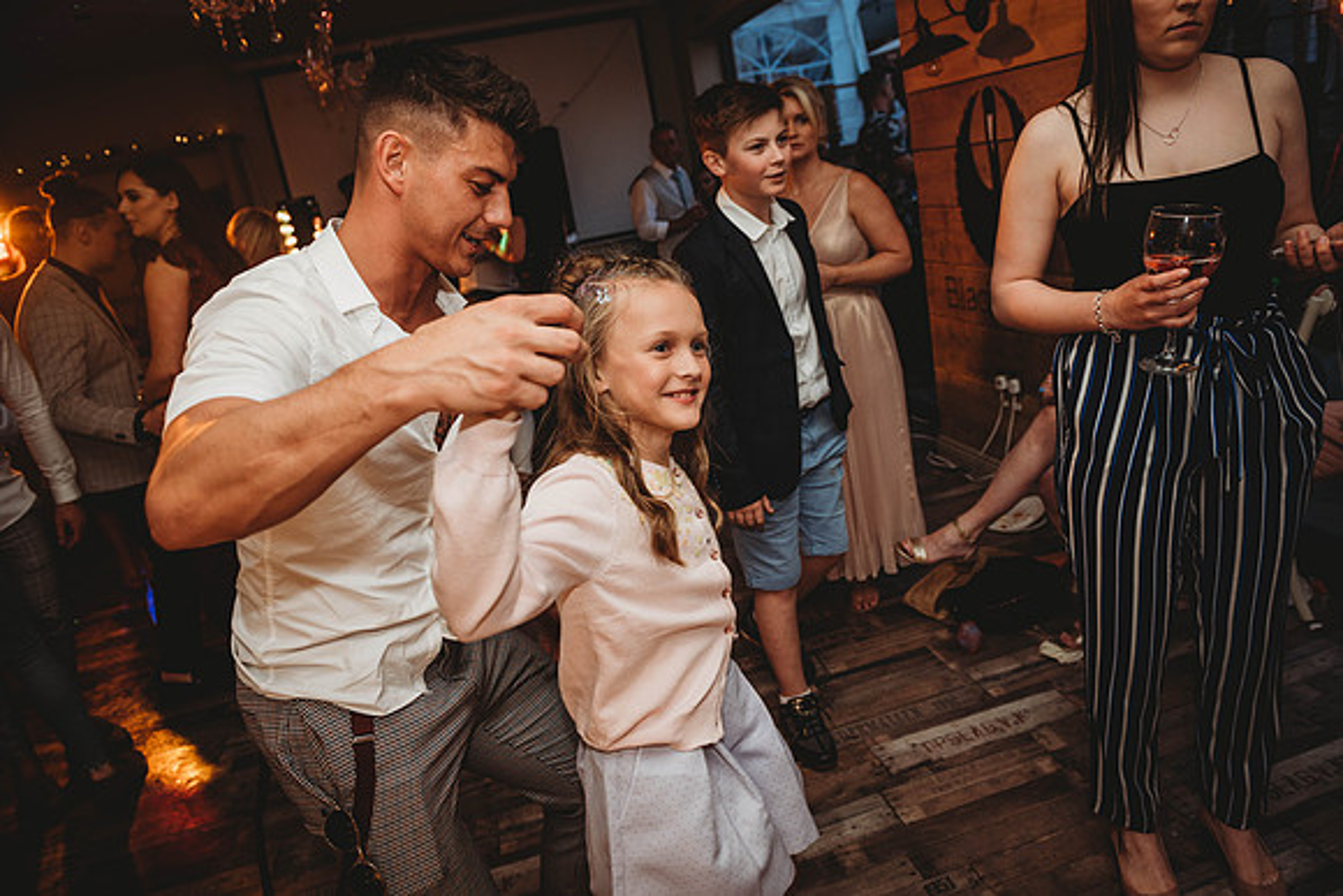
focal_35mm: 24
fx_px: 896
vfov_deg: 53.2
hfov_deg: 73.7
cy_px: 448
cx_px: 672
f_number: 4
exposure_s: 1/80
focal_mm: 24
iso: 400
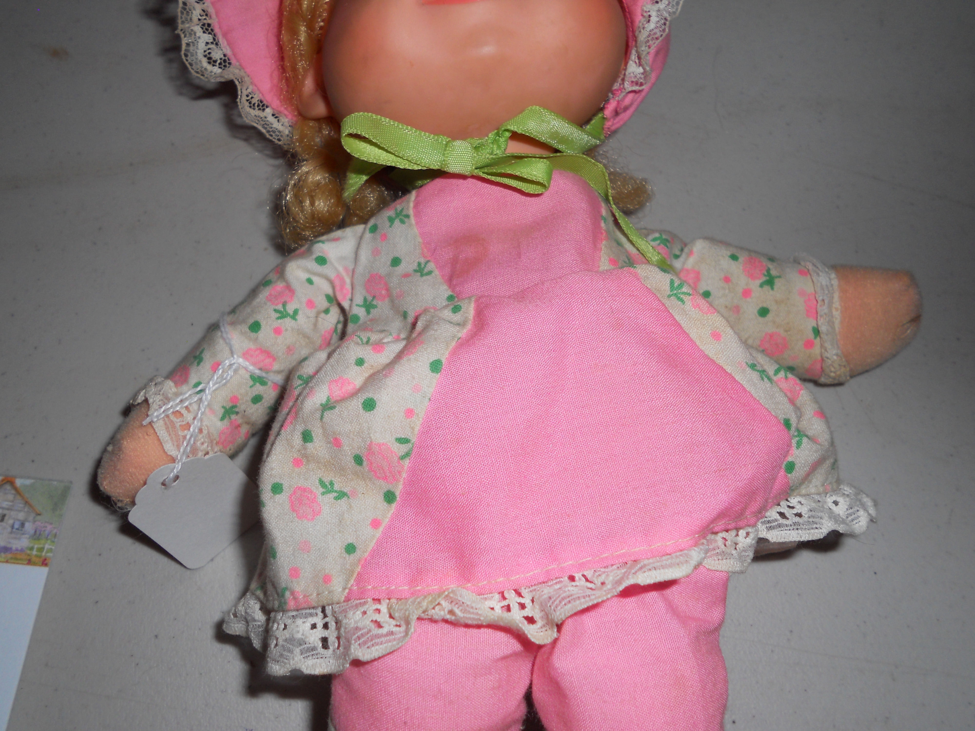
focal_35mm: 32
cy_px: 366
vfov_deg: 44.2
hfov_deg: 56.8
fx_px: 901
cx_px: 488
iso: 80
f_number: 8.8
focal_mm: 5.8
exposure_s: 1/25
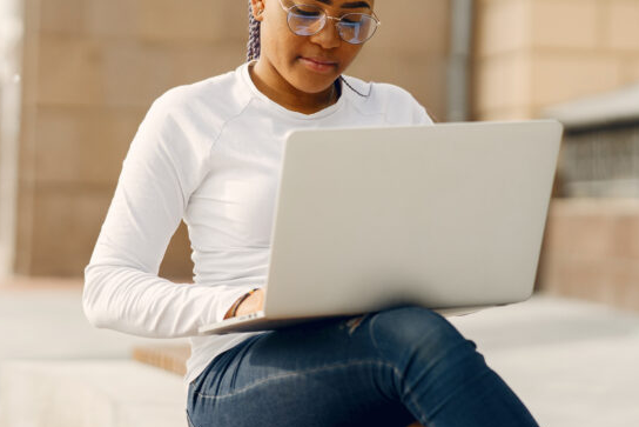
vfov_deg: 11.4
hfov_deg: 17.0
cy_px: 160
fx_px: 2130
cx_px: 268
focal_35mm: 120
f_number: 2.5
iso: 320
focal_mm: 85
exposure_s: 1/3200
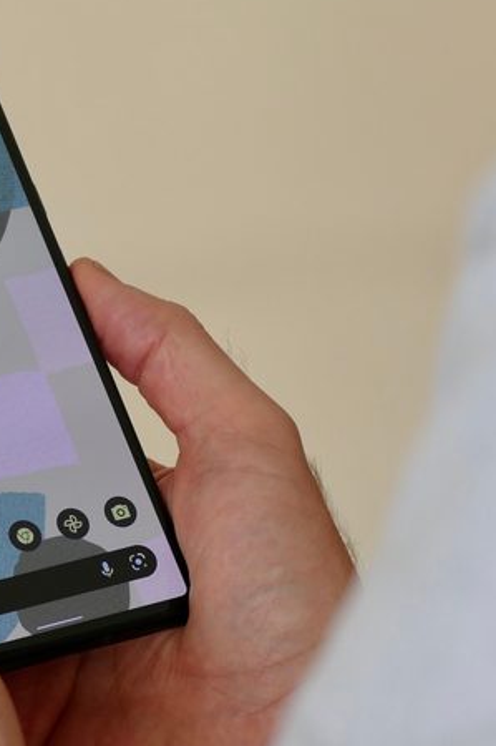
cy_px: 373
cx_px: 121
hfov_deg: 6.2
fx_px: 4612
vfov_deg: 9.2
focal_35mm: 223
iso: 400
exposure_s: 1/80
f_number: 4.5
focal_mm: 50.69
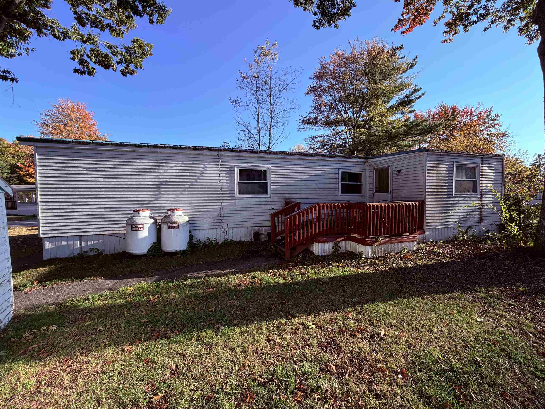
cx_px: 272
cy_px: 204
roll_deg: +0.1
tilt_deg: -2.2
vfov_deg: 85.7
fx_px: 220
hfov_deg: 102.1
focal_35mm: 14
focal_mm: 2.22
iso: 40
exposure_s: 1/574
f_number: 2.2
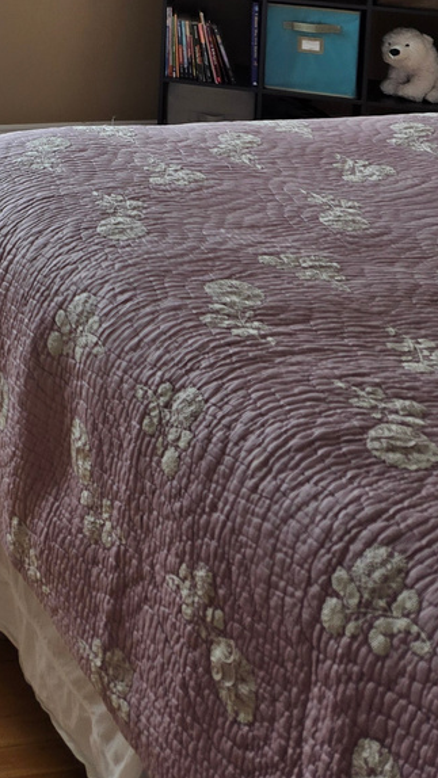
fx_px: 1383
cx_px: -231
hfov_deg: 16.3
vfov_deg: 27.5
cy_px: -164
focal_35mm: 67
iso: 40
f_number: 1.8
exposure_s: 1/180
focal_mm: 5.4
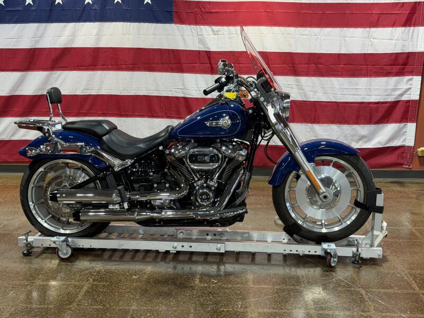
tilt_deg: -11.0
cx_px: 212
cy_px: 159
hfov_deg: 39.7
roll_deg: -0.5
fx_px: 588
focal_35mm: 48
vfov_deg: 30.3
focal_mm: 6.76
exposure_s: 1/60
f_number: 1.78
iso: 64
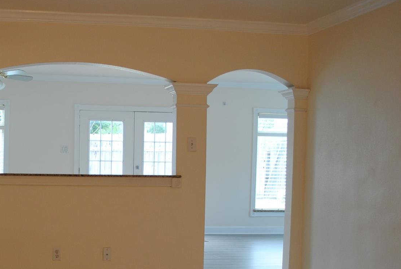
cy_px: 195
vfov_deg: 26.8
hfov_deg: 37.5
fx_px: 558
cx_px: 57
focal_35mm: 50
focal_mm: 18
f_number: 3.5
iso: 200
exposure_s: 1/30
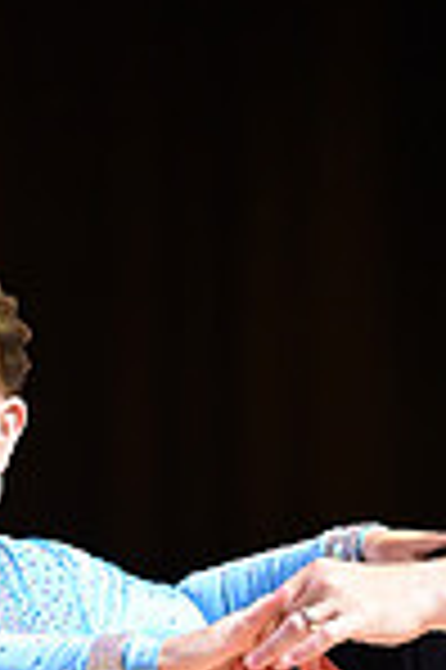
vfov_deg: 3.5
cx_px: 297
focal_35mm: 583
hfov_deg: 2.4
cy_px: 1169
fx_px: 10859
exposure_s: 1/400
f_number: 2.8
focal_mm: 150
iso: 2000
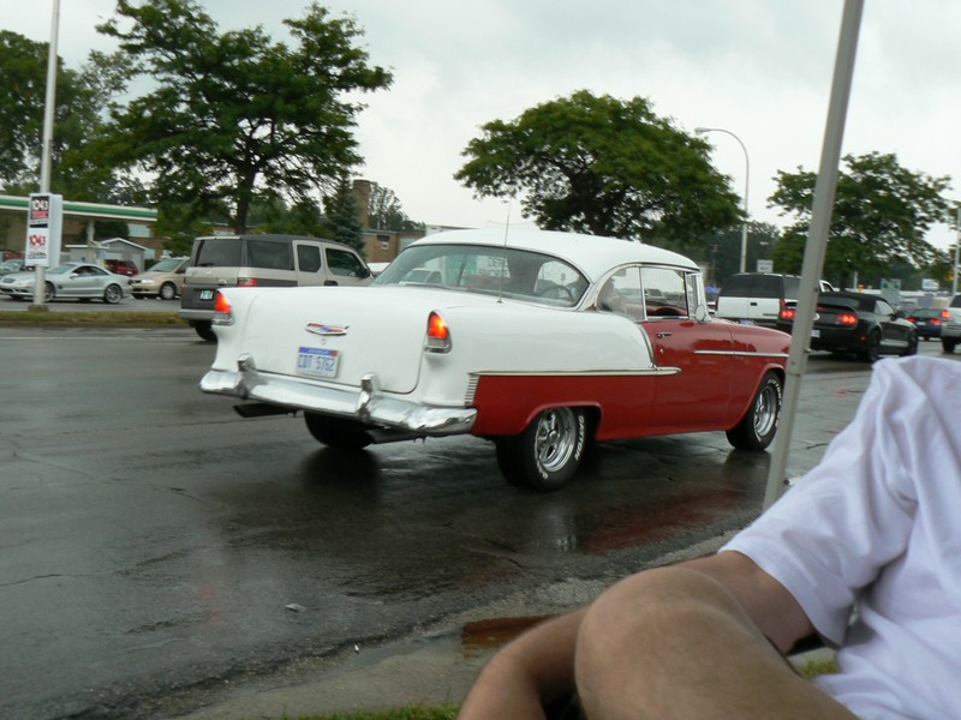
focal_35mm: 37
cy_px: 360
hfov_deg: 50.1
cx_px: 480
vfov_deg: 38.7
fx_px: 1027
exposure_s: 1/100
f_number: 5.6
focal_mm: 6
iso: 80
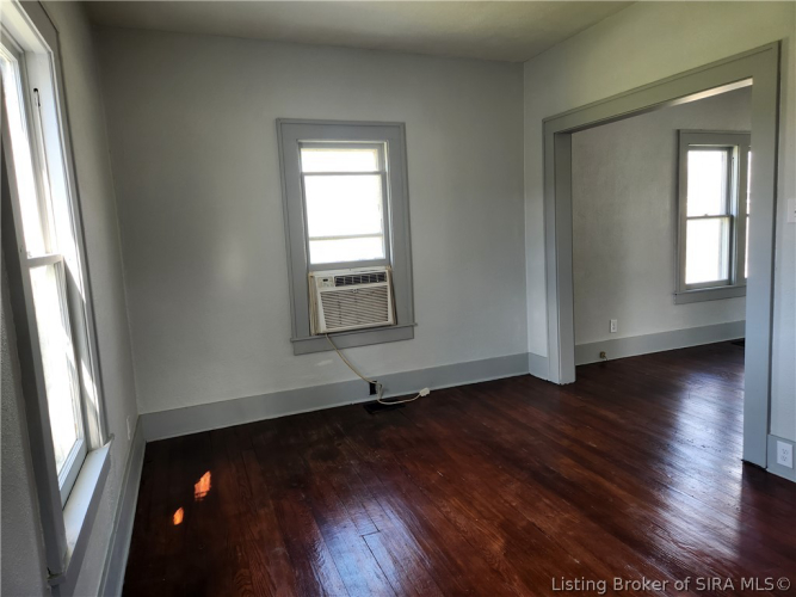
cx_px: 398
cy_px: 298
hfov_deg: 73.9
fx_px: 529
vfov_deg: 58.9
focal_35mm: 23
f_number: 1.8
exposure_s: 1/180
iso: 100
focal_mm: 5.4
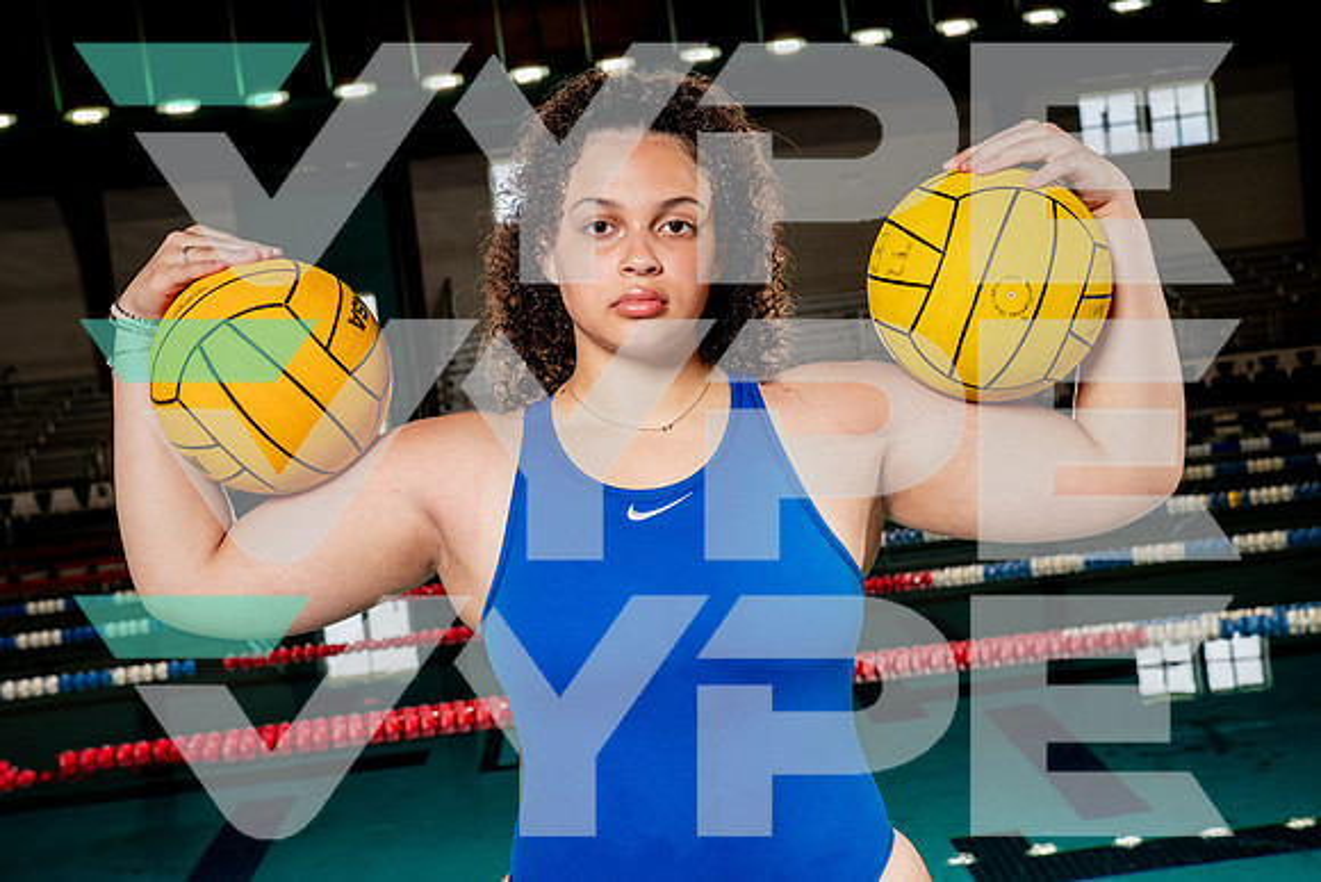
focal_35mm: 46
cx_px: 660
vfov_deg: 29.3
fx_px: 1688
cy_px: 441
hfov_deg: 42.7
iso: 400
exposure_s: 1/250
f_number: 7.1
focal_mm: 46
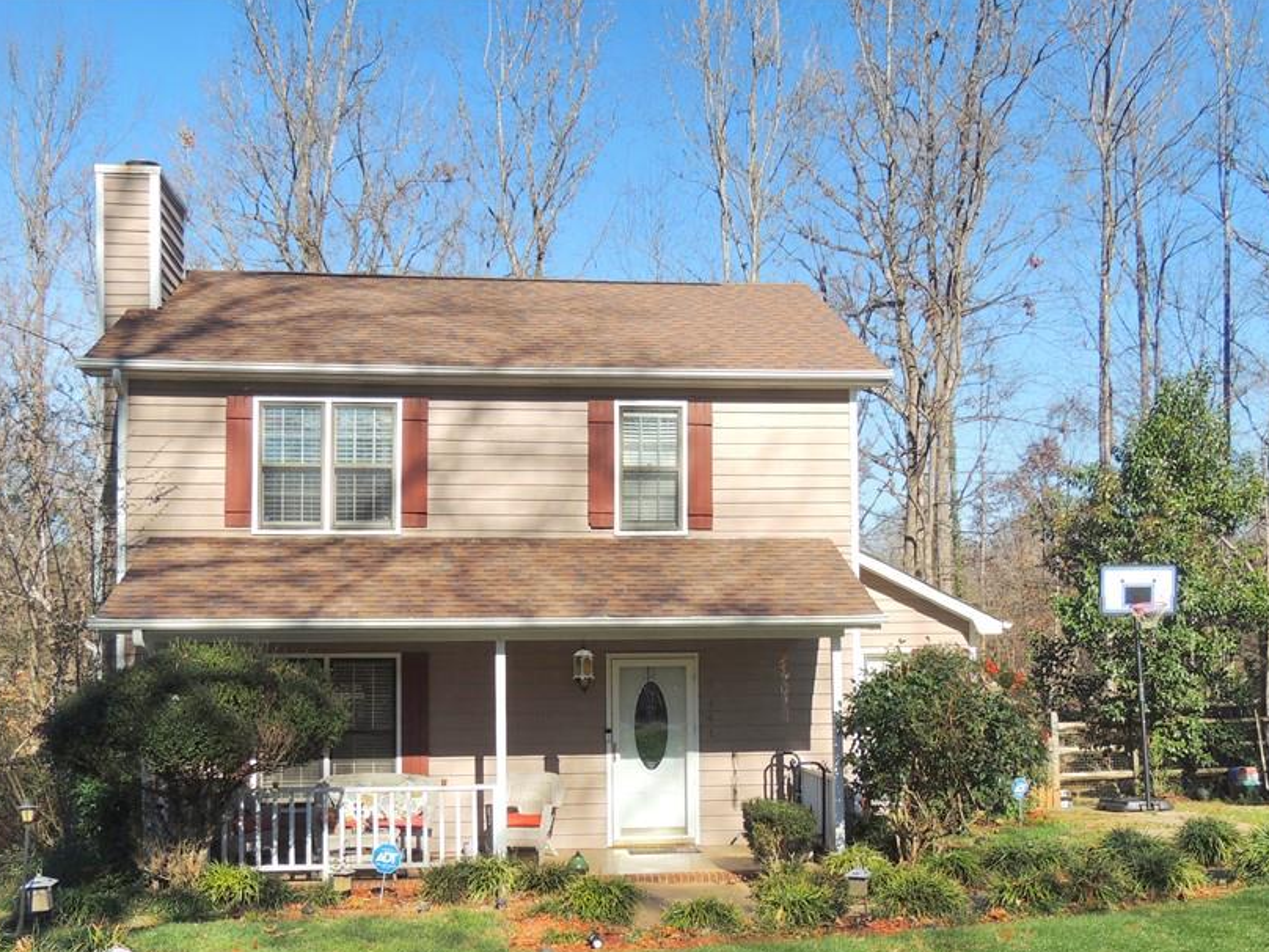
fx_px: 1393
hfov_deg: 49.0
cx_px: 660
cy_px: 597
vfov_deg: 37.5
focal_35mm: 38
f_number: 3.1
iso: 100
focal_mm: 5.3
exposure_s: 1/1000
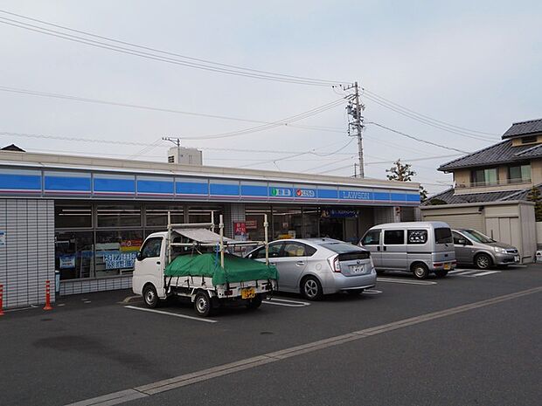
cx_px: 271
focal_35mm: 34
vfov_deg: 41.8
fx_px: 532
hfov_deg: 54.0
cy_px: 203
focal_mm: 6
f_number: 4.2
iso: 80
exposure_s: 1/500
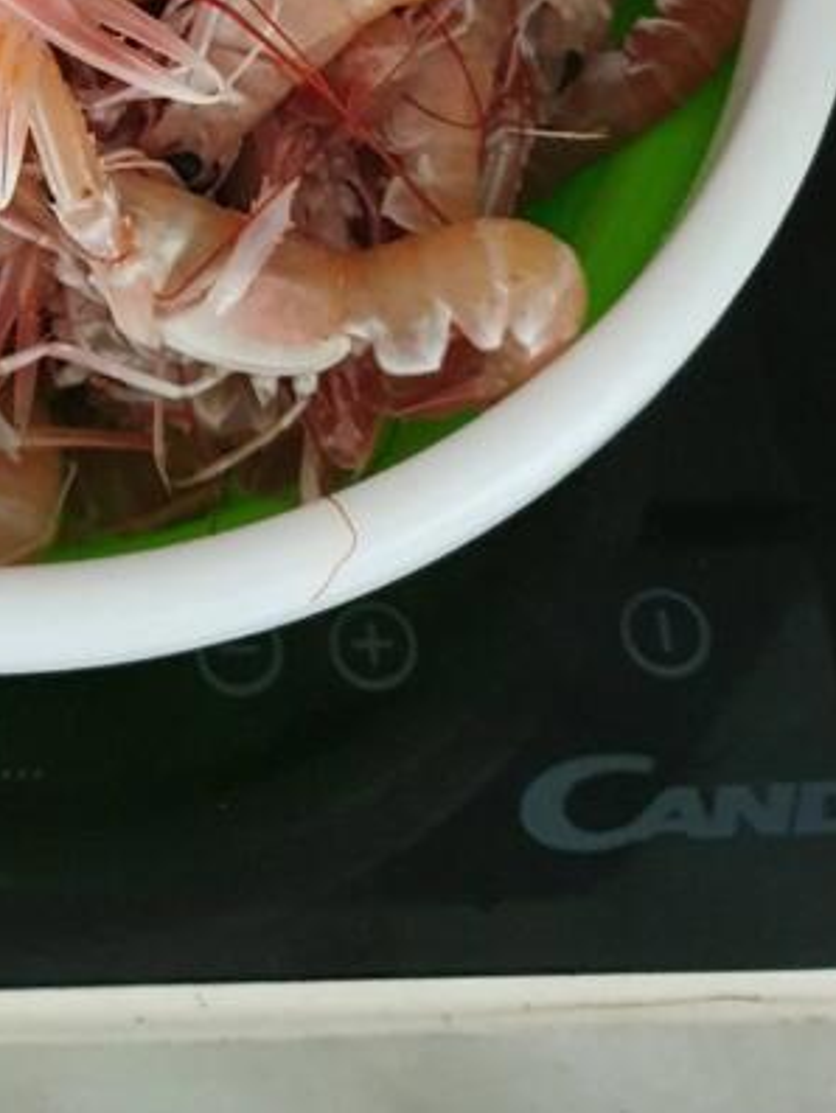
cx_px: -31
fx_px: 2156
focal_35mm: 67
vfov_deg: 26.0
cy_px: -205
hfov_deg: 21.1
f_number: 1.5
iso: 640
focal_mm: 4.32
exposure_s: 1/20
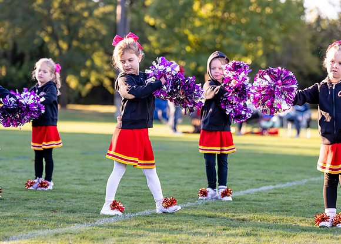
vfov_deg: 11.2
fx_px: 1247
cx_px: 164
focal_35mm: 129
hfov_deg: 15.6
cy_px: 108
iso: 1600
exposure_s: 1/3200
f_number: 2.8
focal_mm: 107
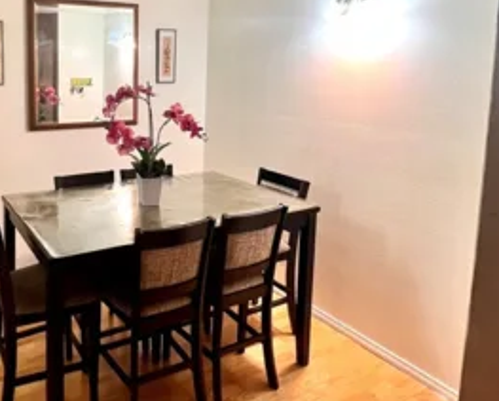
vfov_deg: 51.6
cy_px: 114
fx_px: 399
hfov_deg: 59.9
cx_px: 114
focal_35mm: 27
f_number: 1.8
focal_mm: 1.57
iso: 160
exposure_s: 1/60
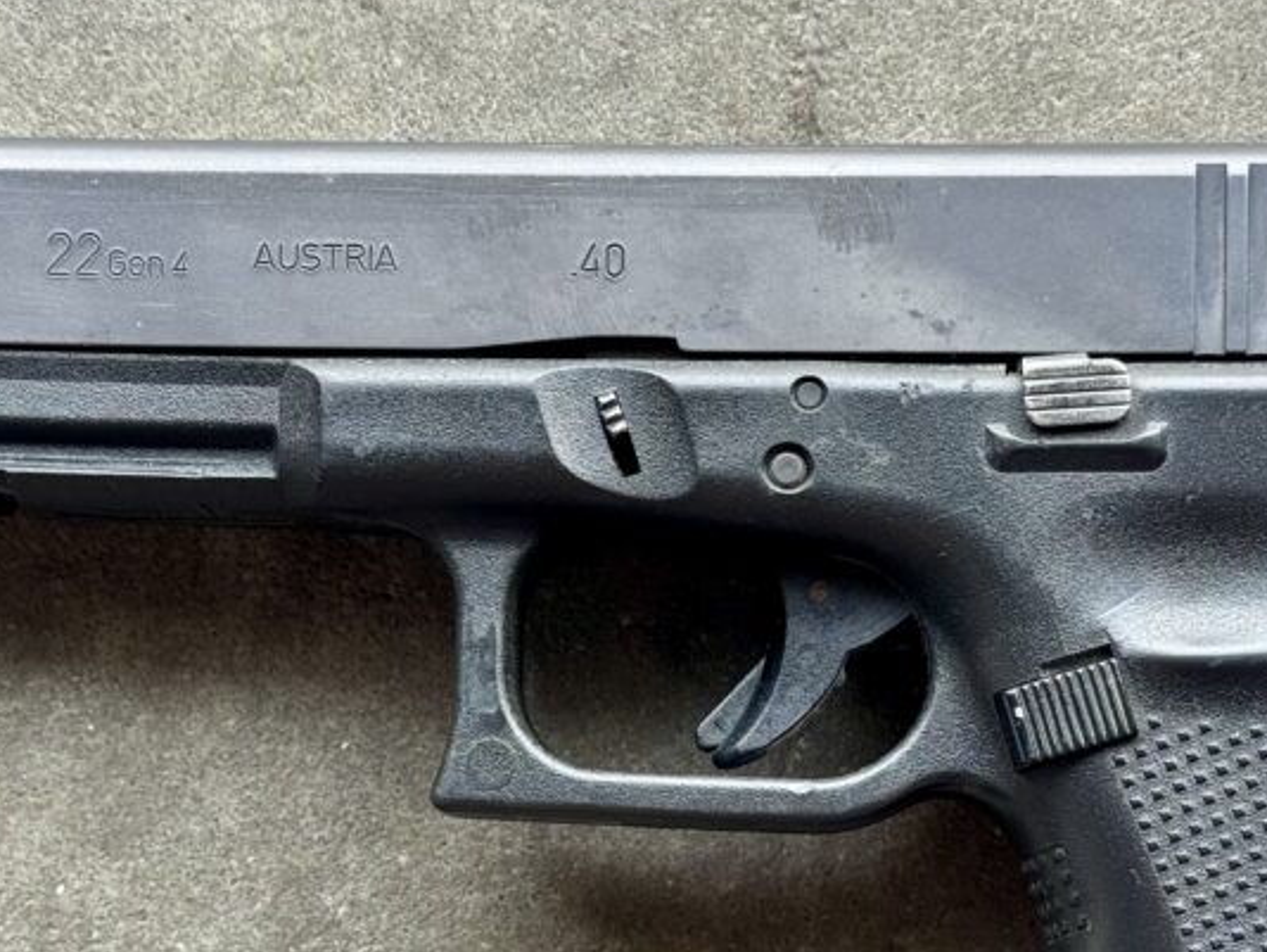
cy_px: 805
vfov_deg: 15.9
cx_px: 747
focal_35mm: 92
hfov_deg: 21.3
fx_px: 3369
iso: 64
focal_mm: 6.76
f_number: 1.78
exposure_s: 1/172
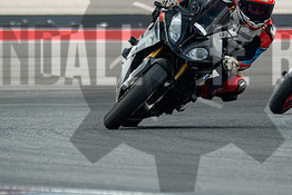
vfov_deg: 1.0
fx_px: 10785
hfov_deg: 1.6
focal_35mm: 1329
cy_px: 56
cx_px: 177
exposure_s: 1/1000
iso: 1600
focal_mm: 400
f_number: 5.6
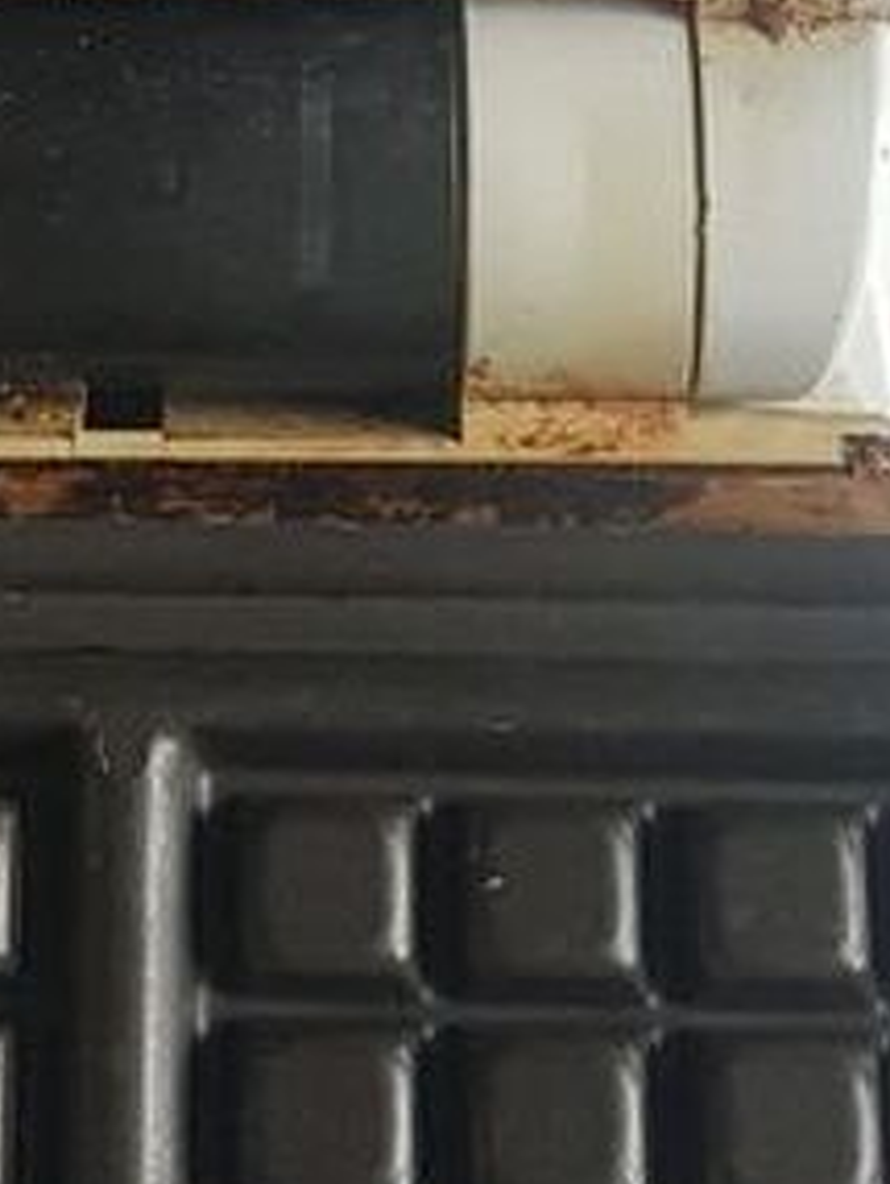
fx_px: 4142
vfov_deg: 15.7
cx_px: -12
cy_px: -238
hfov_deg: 12.1
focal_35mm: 121
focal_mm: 4.2
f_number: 1.7
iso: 200
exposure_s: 1/29
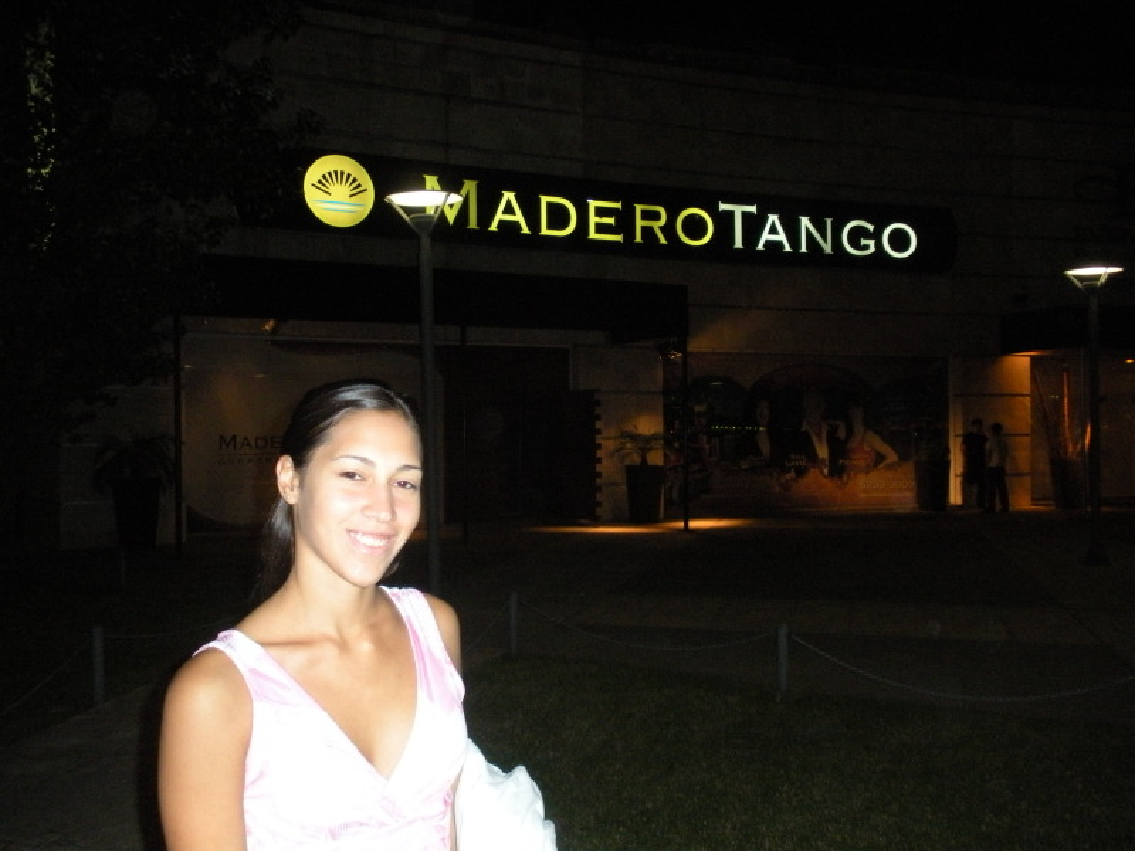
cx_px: 568
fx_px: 1180
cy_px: 426
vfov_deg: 39.7
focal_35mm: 36
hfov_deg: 51.4
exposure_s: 1/60
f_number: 3.5
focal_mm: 6.3
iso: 395
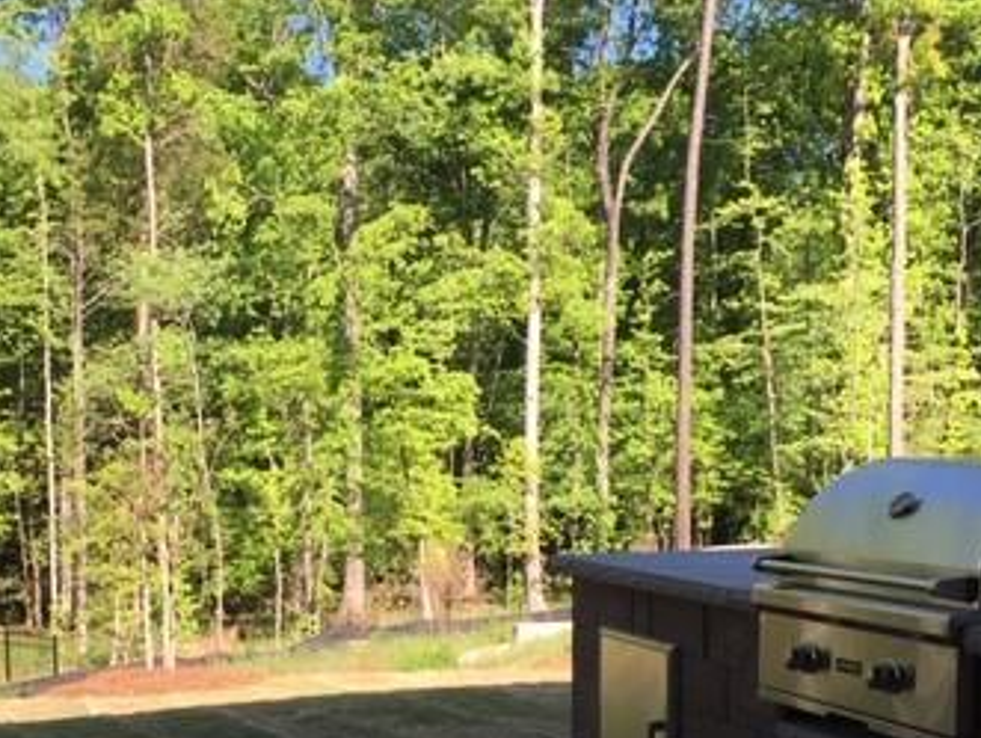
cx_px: 323
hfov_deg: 34.0
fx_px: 1589
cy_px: 563
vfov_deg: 25.8
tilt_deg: -4.4
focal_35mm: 56
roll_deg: +0.3
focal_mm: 4.15
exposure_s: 1/565
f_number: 2.2
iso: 25
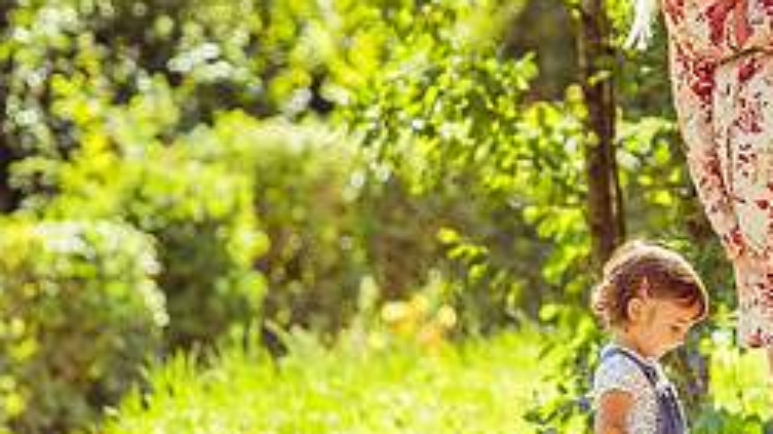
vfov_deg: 2.7
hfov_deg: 4.9
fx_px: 9057
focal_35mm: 442
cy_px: 273
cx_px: 641
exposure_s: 1/100
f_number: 4
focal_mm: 150
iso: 100
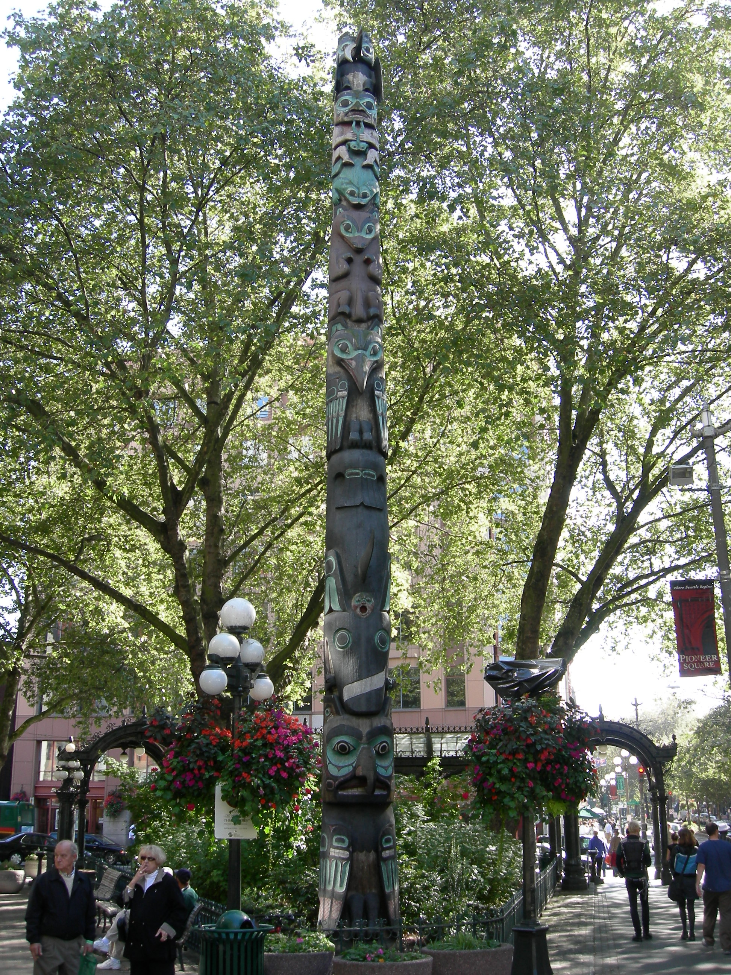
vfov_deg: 51.4
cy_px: 488
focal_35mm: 36
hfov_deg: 39.7
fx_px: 1014
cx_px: 366
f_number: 3.8
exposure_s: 1/62.7
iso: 64
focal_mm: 7.5
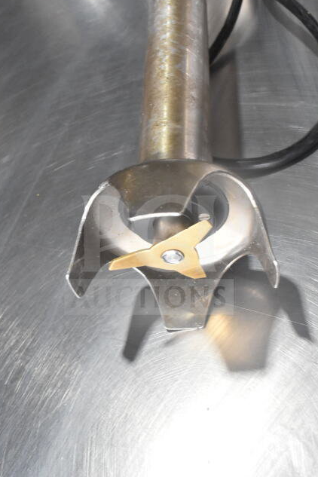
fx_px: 517
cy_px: 255
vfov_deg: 49.5
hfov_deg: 34.2
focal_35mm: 39
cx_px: 148
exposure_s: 1/250
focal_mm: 18
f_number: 8
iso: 1600
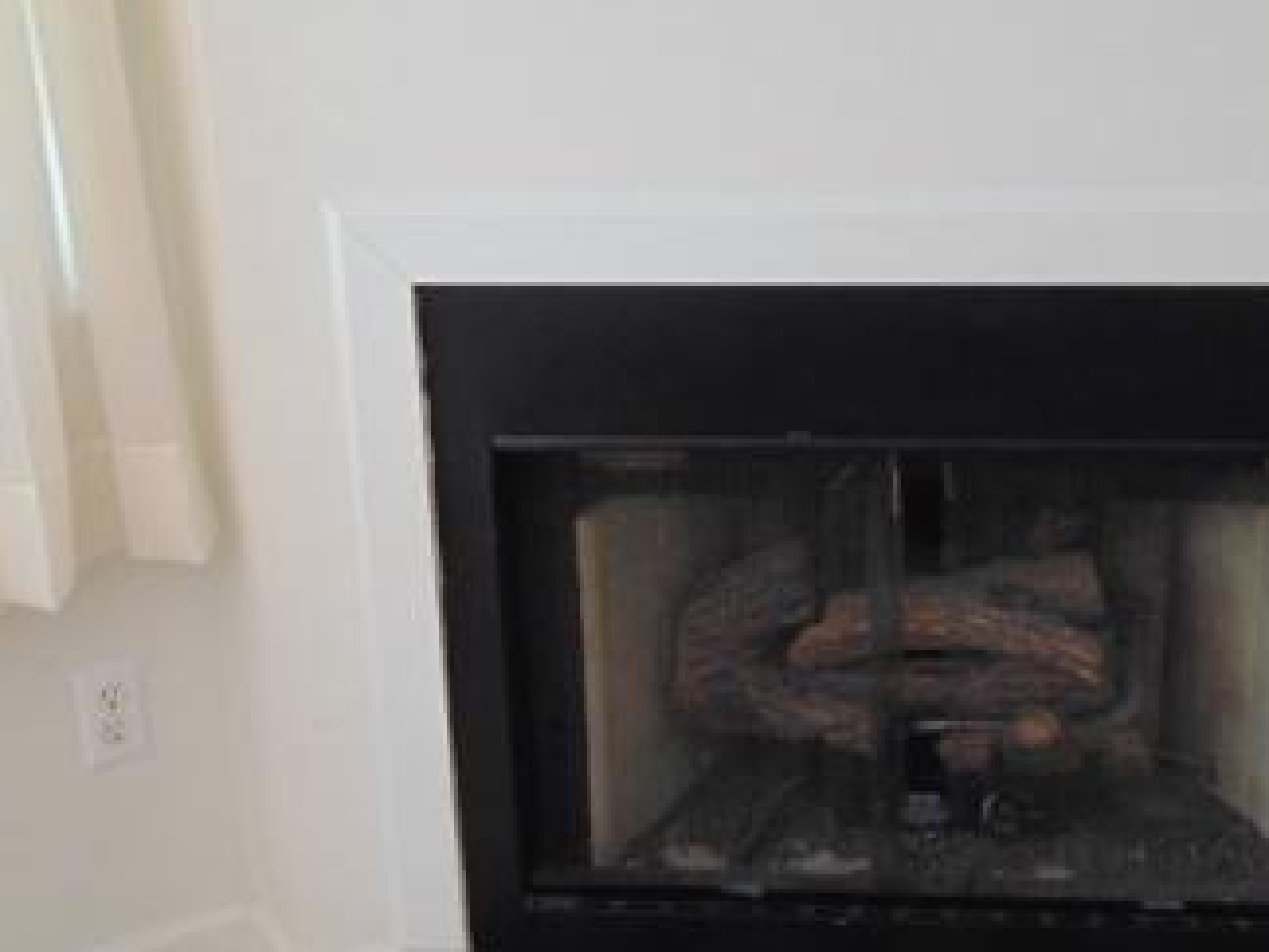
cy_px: 556
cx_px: 752
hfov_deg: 33.1
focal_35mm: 58
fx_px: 2126
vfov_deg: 25.2
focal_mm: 7.6
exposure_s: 1/15
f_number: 3.3
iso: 400
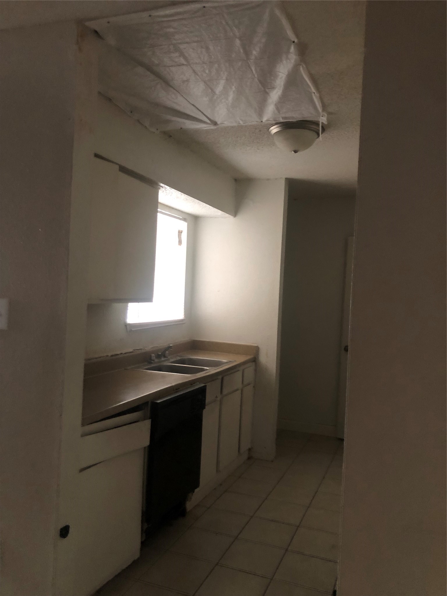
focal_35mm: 28
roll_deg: -2.2
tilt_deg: -1.7
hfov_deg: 49.7
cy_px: 298
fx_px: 482
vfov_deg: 63.4
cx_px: 224
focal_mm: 3.99
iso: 100
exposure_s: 1/4
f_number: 1.8
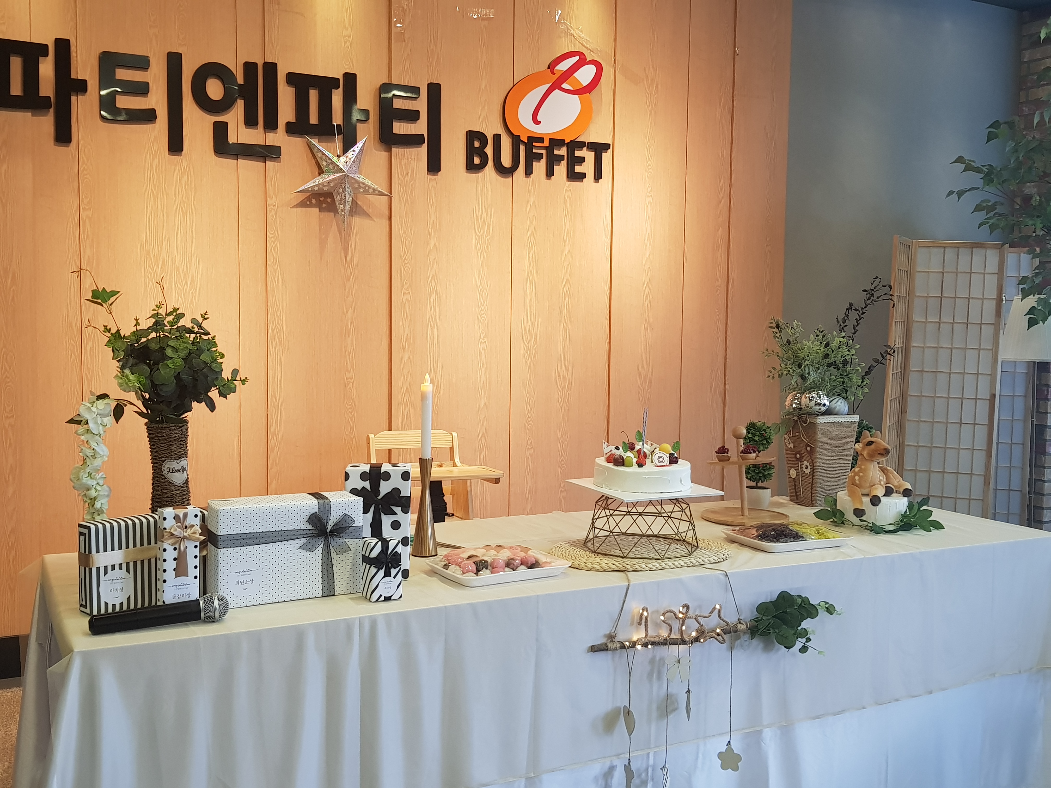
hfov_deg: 67.3
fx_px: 789
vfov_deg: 53.1
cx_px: 526
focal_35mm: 26
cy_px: 394
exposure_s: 1/60
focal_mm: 4.3
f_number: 1.7
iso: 100
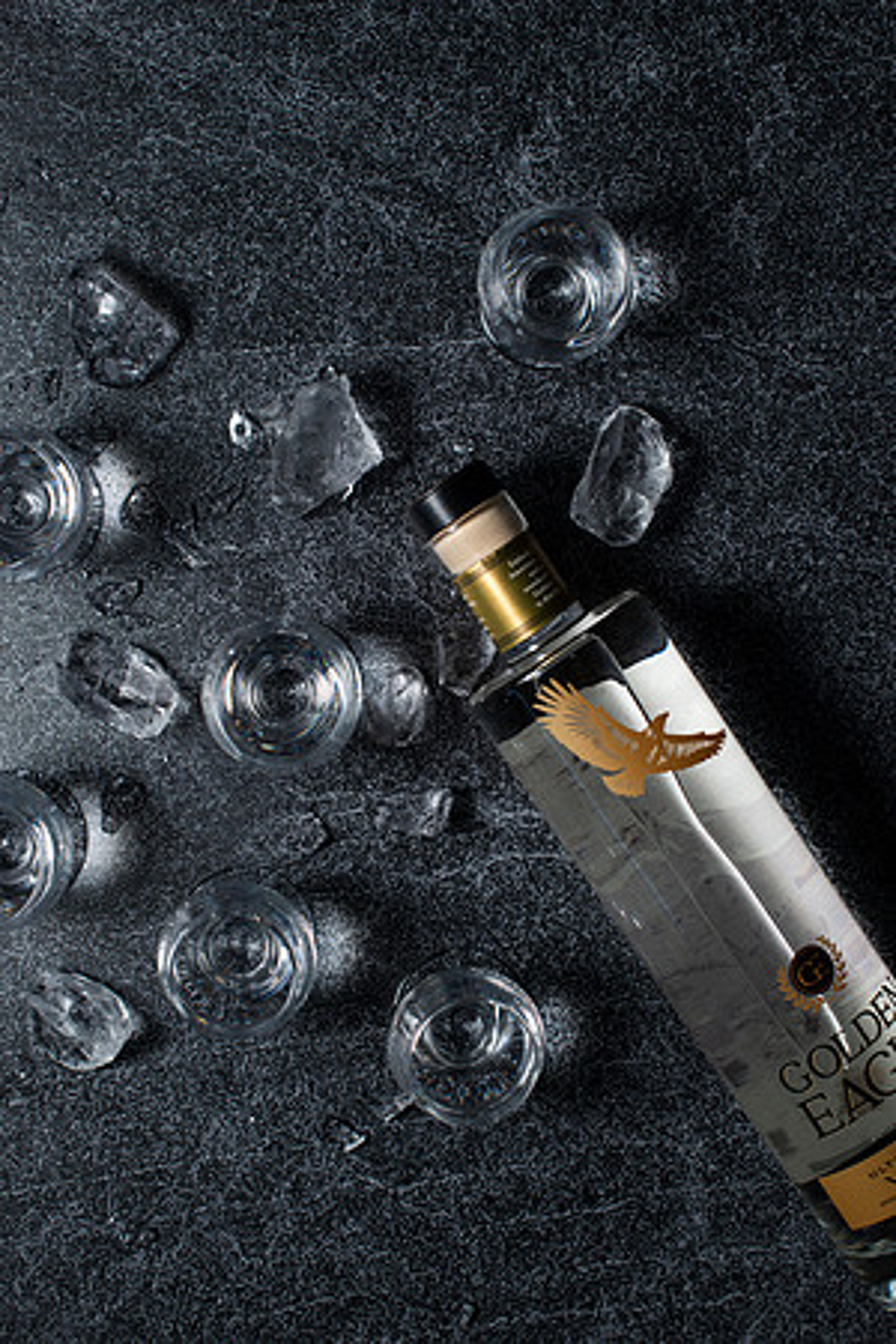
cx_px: 448
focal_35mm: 50
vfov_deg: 39.6
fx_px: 1867
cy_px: 672
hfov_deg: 27.0
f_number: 5.6
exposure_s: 1/200
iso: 200
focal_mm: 50
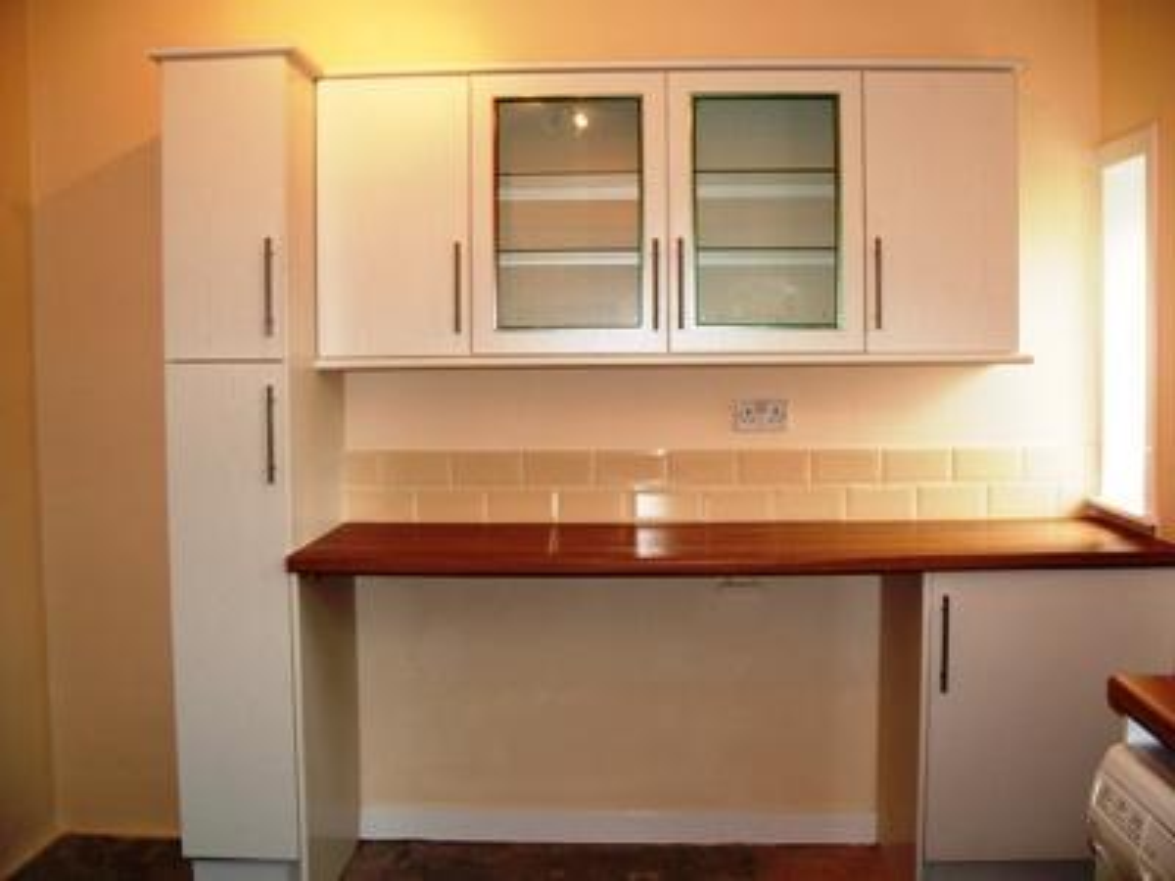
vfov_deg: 40.7
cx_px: 588
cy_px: 440
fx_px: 1188
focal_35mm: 35
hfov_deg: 52.6
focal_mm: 7.8
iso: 100
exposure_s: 1/45
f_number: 2.8
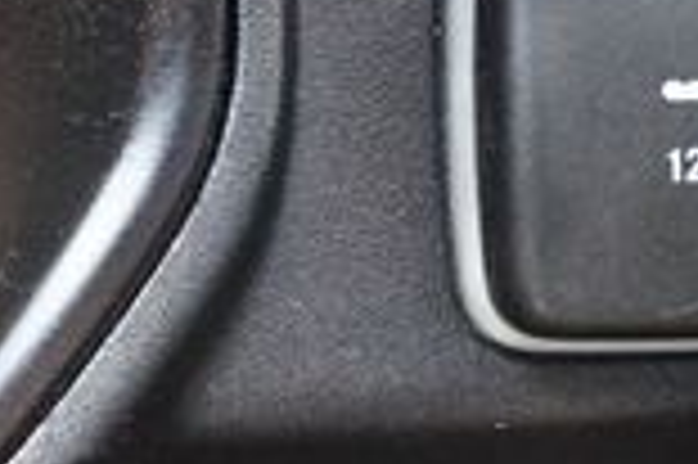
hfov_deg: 11.4
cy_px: -117
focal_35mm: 179
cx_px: 63
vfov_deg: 7.6
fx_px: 3468
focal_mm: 29
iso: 2000
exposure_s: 1/60
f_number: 4.5
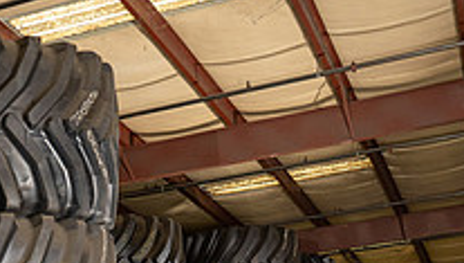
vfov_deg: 13.2
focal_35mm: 88
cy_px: 372
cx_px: -25
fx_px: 1084
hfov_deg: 23.0
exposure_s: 1/60
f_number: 4
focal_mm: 30
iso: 1000
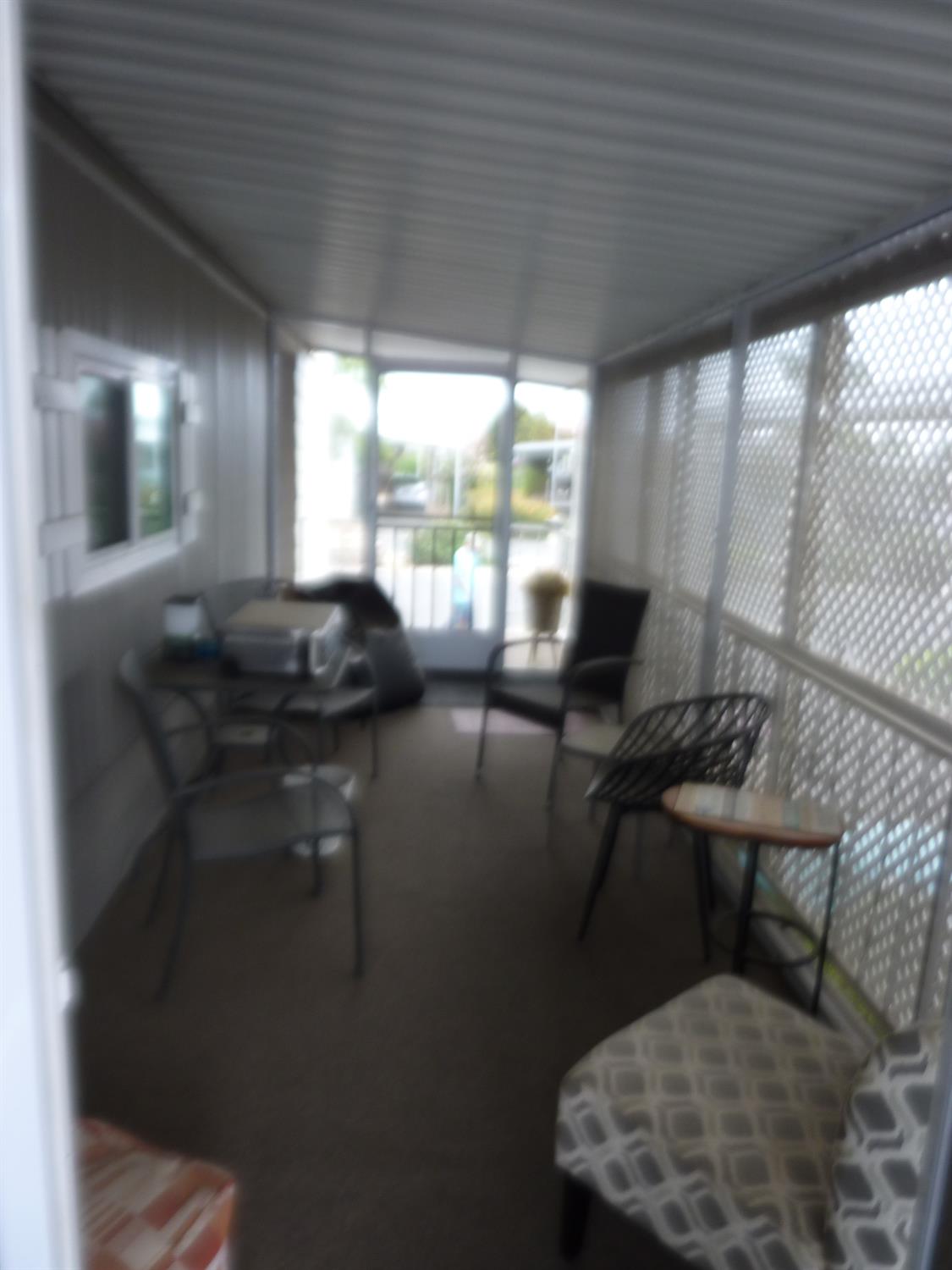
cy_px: 635
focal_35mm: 25
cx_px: 476
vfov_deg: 69.4
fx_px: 917
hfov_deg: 54.9
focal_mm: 4.1
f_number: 3.3
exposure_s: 1/30
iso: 80
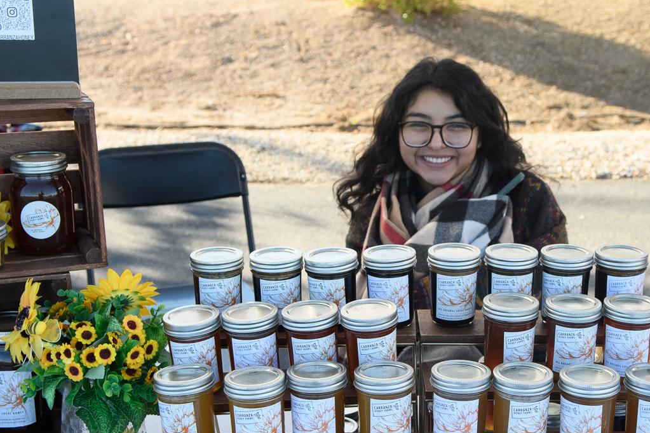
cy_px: 266
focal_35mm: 61
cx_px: 402
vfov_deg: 22.2
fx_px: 1101
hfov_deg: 32.7
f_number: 4.5
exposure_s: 1/640
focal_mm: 26
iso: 450
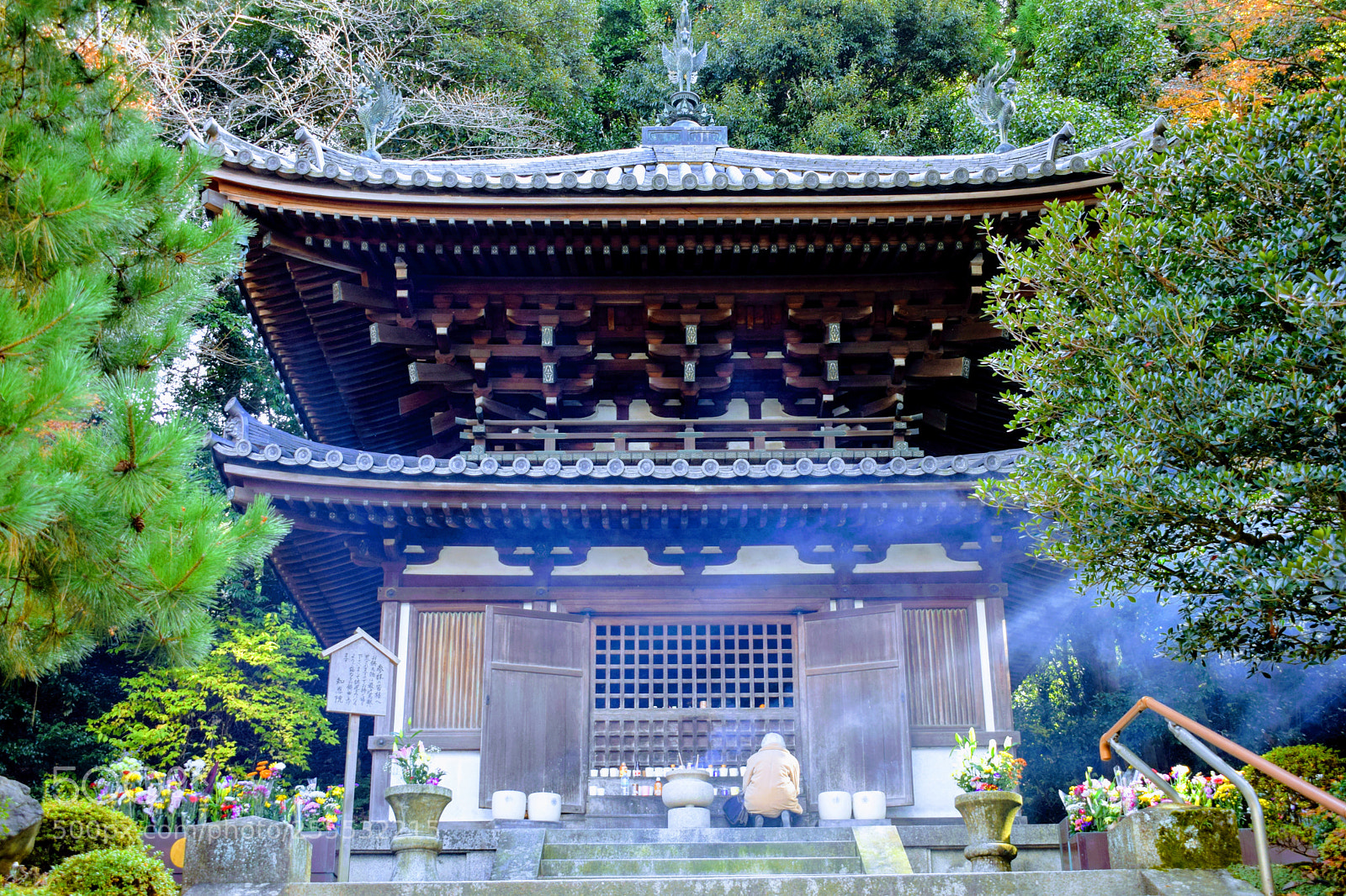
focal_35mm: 45
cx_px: 673
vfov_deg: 29.9
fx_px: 1682
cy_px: 448
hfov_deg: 43.6
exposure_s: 1/125
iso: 400
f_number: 5.6
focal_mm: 30
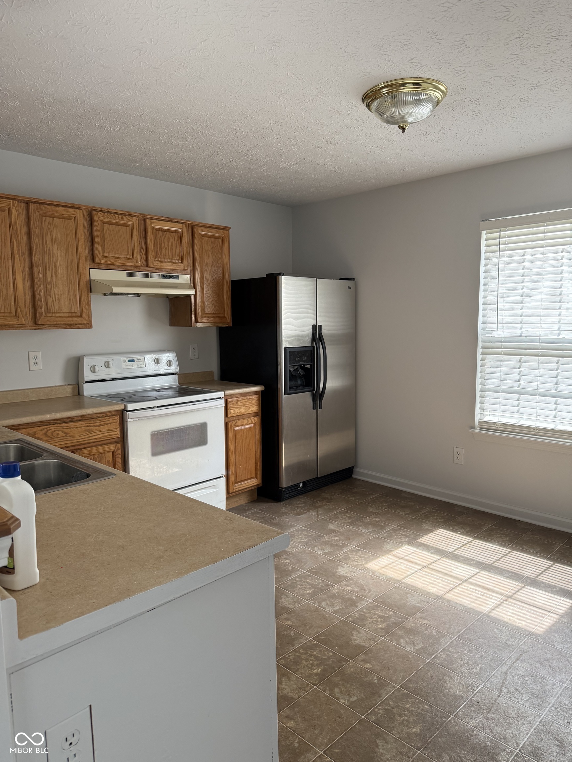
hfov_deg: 56.8
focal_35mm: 24
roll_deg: -0.1
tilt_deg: -4.9
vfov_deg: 71.6
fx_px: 529
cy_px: 381
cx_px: 286
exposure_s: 1/229
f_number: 1.78
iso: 125
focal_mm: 6.76
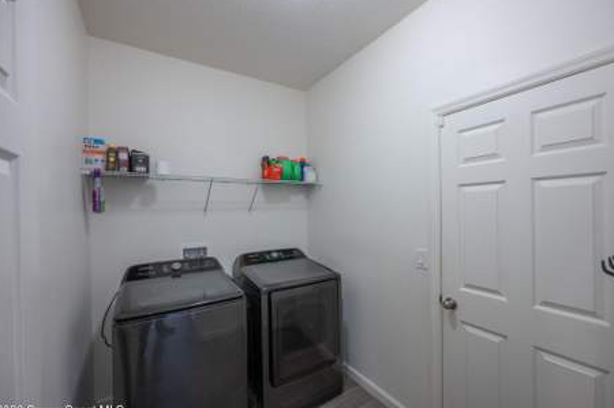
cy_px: 211
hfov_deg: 96.8
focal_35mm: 16
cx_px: 312
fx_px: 273
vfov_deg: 73.6
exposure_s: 1/15
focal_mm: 15
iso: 200
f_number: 5
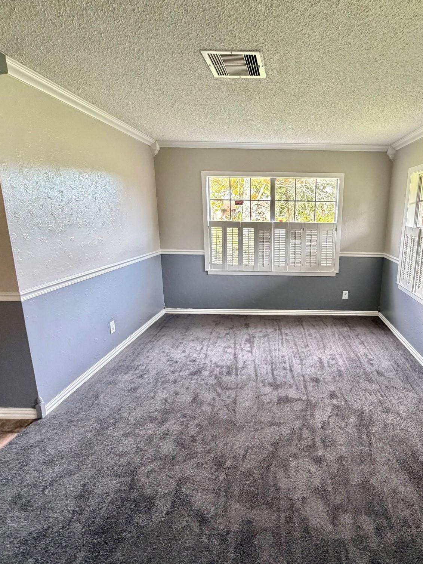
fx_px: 310
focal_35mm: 19
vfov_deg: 84.7
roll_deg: -0.9
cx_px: 287
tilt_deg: -12.1
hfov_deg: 66.5
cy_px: 281
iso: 400
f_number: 2.2
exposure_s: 1/60
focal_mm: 2.22
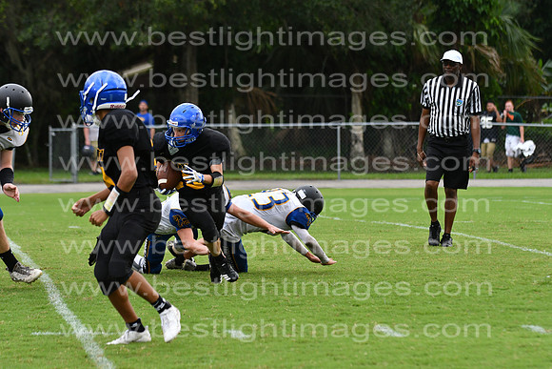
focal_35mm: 210
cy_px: 184
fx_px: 3221
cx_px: 276
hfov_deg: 9.8
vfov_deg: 6.5
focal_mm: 140
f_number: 3.5
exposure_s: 1/2000
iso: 800
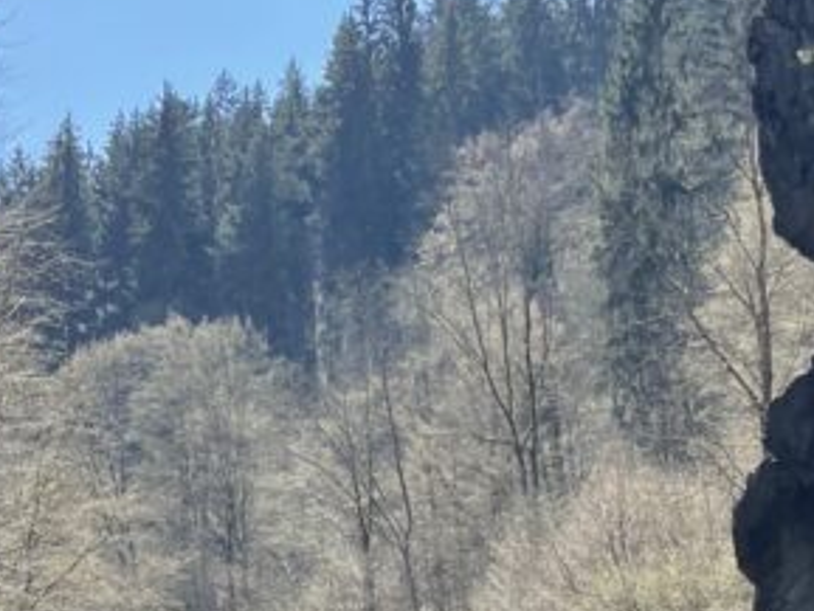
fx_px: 2164
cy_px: 586
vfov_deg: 15.8
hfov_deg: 20.1
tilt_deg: +4.0
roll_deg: +0.9
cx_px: -130
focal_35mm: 92
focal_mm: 4.2
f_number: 1.6
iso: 32
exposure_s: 1/1366
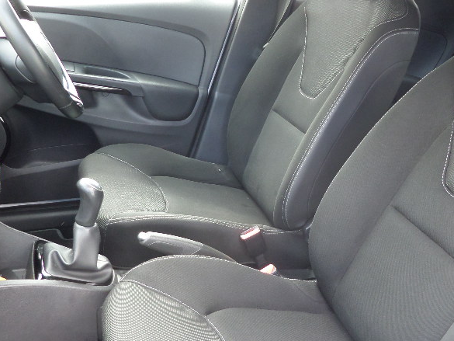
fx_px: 551
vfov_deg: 34.1
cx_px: 257
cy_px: 217
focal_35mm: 42
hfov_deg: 44.7
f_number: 3.1
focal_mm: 4.3
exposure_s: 1/30
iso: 120
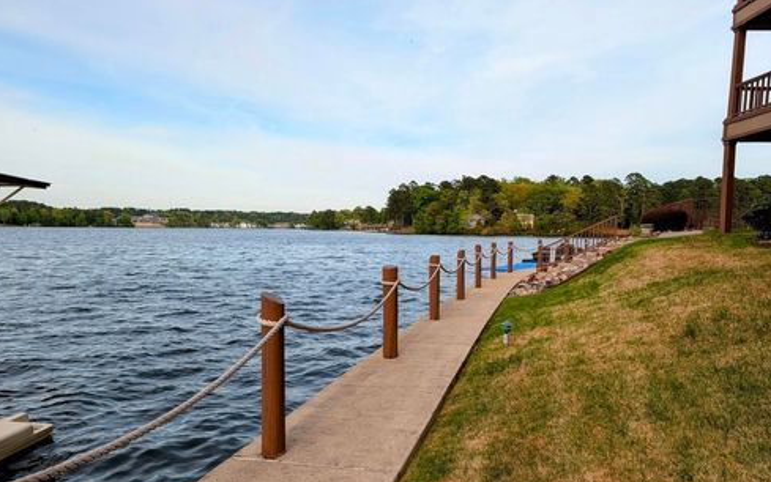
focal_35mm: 26
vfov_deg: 47.3
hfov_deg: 70.4
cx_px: 385
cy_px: 291
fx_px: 547
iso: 21
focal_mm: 6.9
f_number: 1.68
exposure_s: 1/580
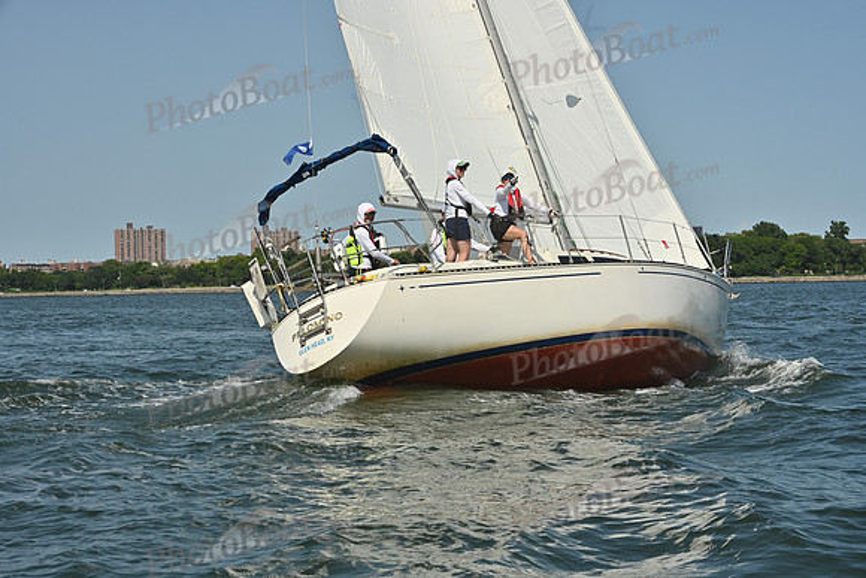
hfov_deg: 28.8
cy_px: 289
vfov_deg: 19.5
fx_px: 1684
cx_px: 433
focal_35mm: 70
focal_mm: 70
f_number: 13
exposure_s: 1/1250
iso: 320
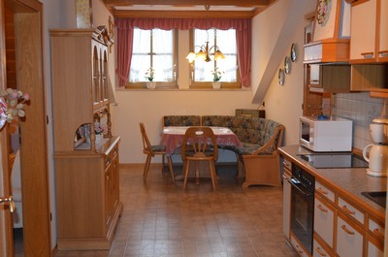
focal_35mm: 44
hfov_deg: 45.0
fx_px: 468
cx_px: 194
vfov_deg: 30.7
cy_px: 128
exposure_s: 1/60
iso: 1600
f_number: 4.5
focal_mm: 29
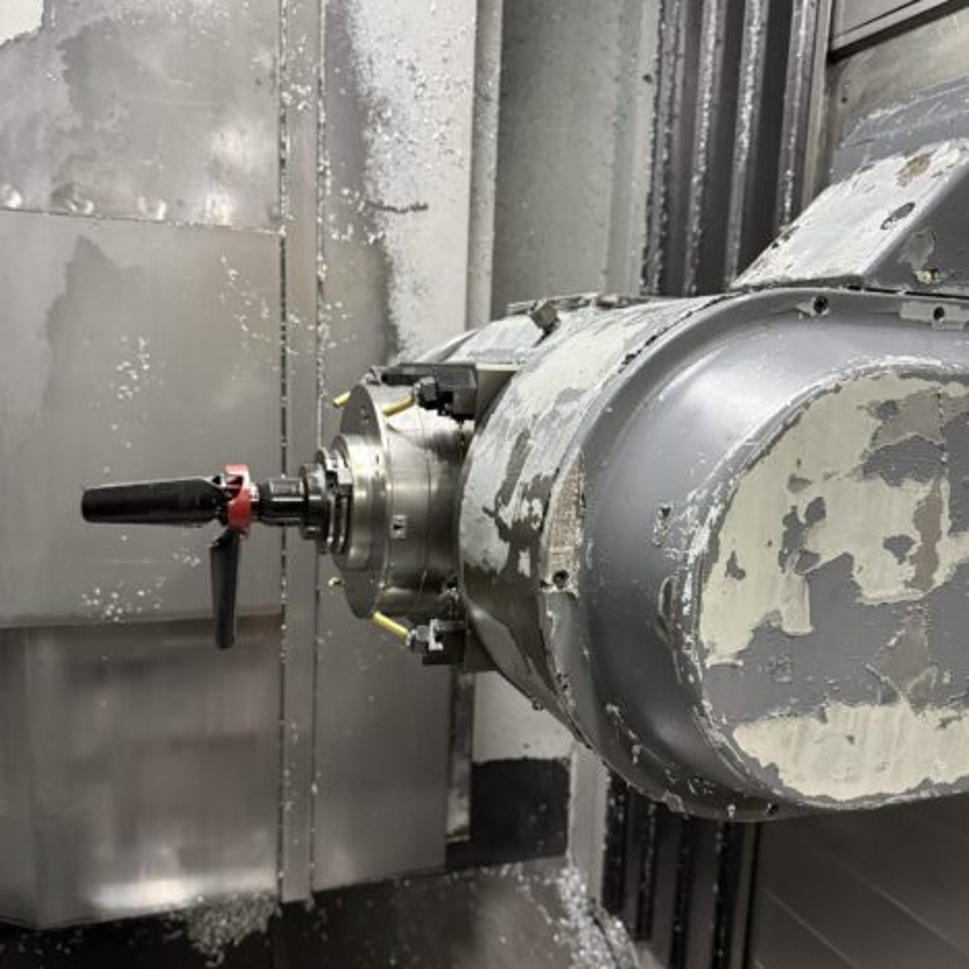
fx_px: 918
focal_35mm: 29
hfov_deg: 55.6
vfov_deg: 55.5
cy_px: 530
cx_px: 480
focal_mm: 6.76
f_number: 1.78
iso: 640
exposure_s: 1/60
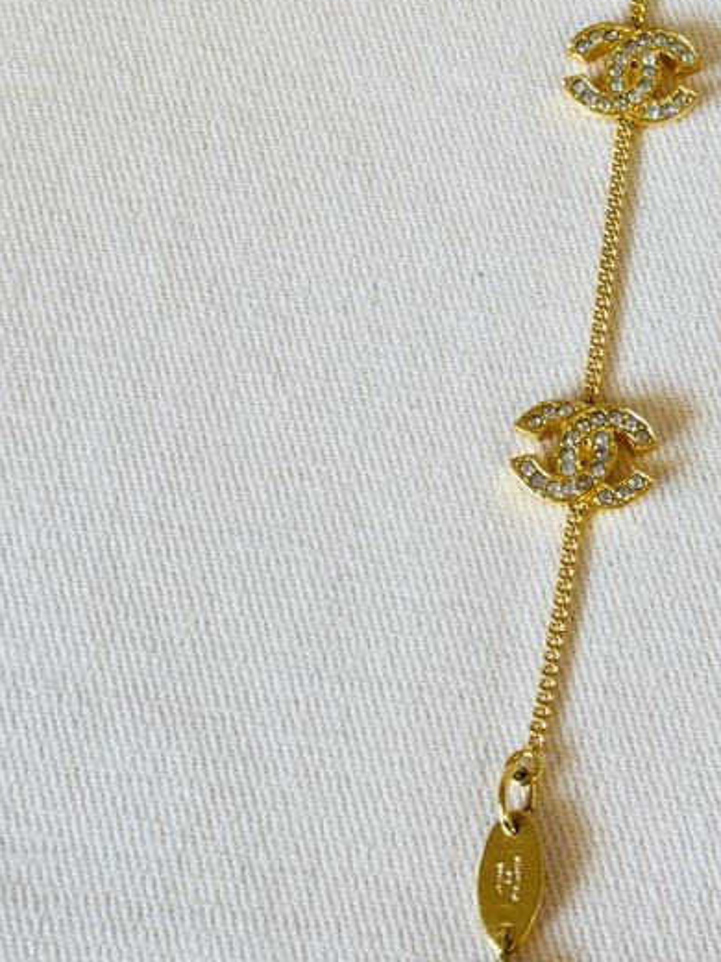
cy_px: 209
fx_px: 2583
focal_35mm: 93
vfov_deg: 20.9
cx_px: 608
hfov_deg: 15.8
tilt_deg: -66.5
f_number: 1.78
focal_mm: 6.76
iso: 64
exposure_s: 1/100
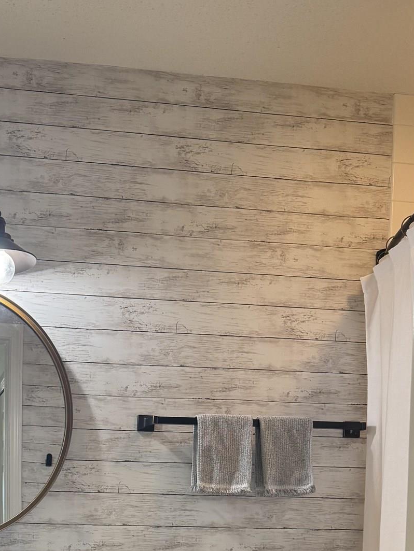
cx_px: 11
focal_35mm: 52
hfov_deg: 26.7
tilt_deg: -1.8
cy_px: 572
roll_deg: -1.0
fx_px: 829
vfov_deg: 33.2
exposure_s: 1/120
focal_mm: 6.76
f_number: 1.78
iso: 200
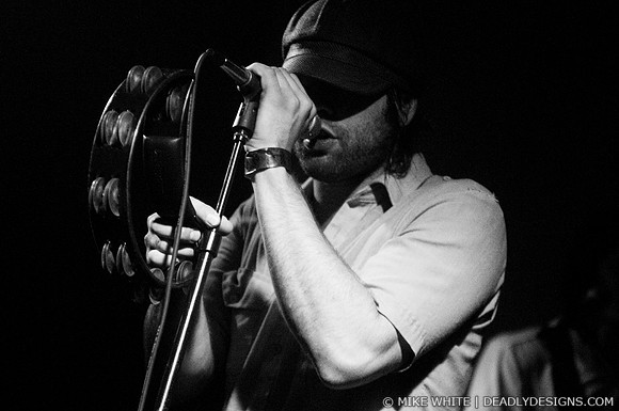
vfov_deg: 13.0
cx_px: 310
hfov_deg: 19.5
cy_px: 206
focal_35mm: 105
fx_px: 1803
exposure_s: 1/50
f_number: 2.8
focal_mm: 70
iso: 1250
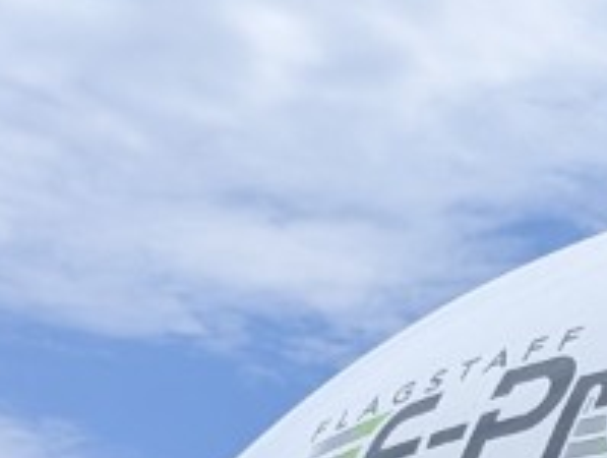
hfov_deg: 10.6
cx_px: 1261
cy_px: 1343
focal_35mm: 168
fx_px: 2951
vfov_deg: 7.8
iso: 49
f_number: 1.85
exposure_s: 1/2695
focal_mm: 6.81
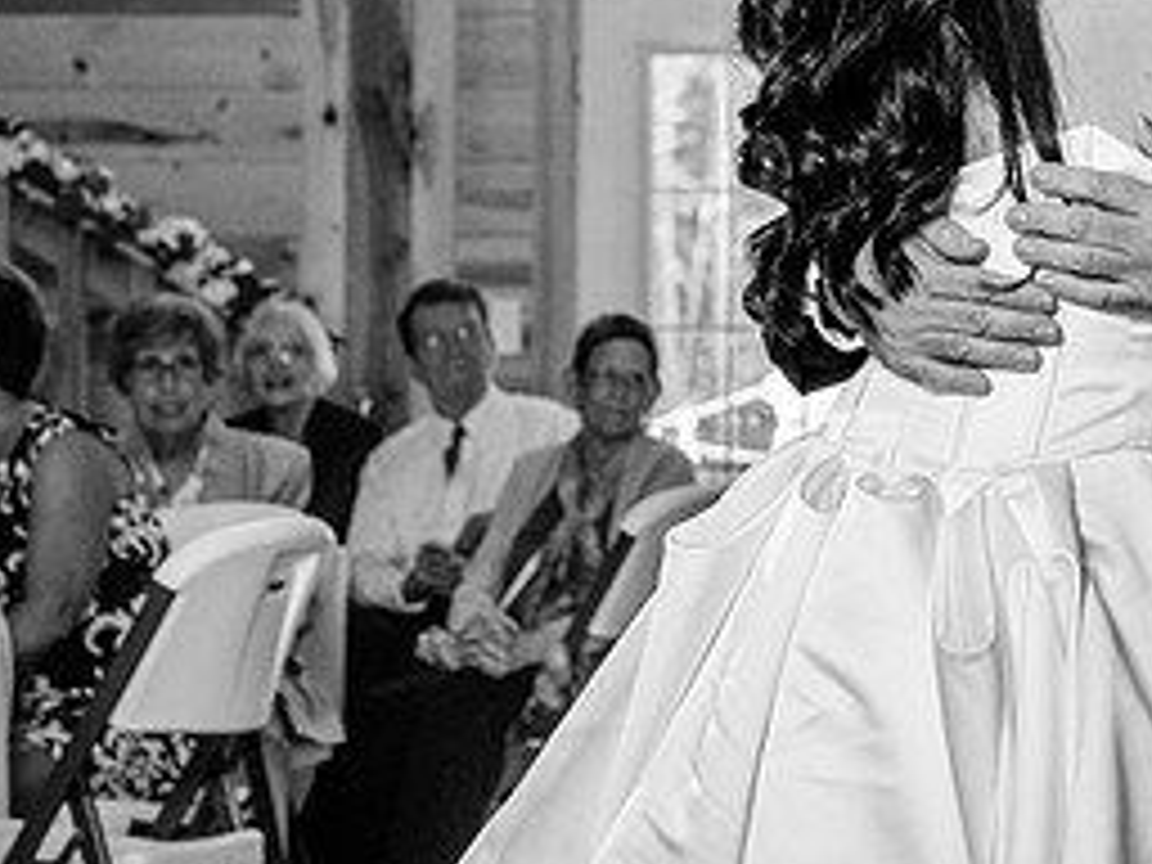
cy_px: 0
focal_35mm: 179
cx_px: 1171
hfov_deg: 10.9
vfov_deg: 8.3
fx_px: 5957
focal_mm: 70
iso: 2000
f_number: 5.6
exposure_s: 1/200
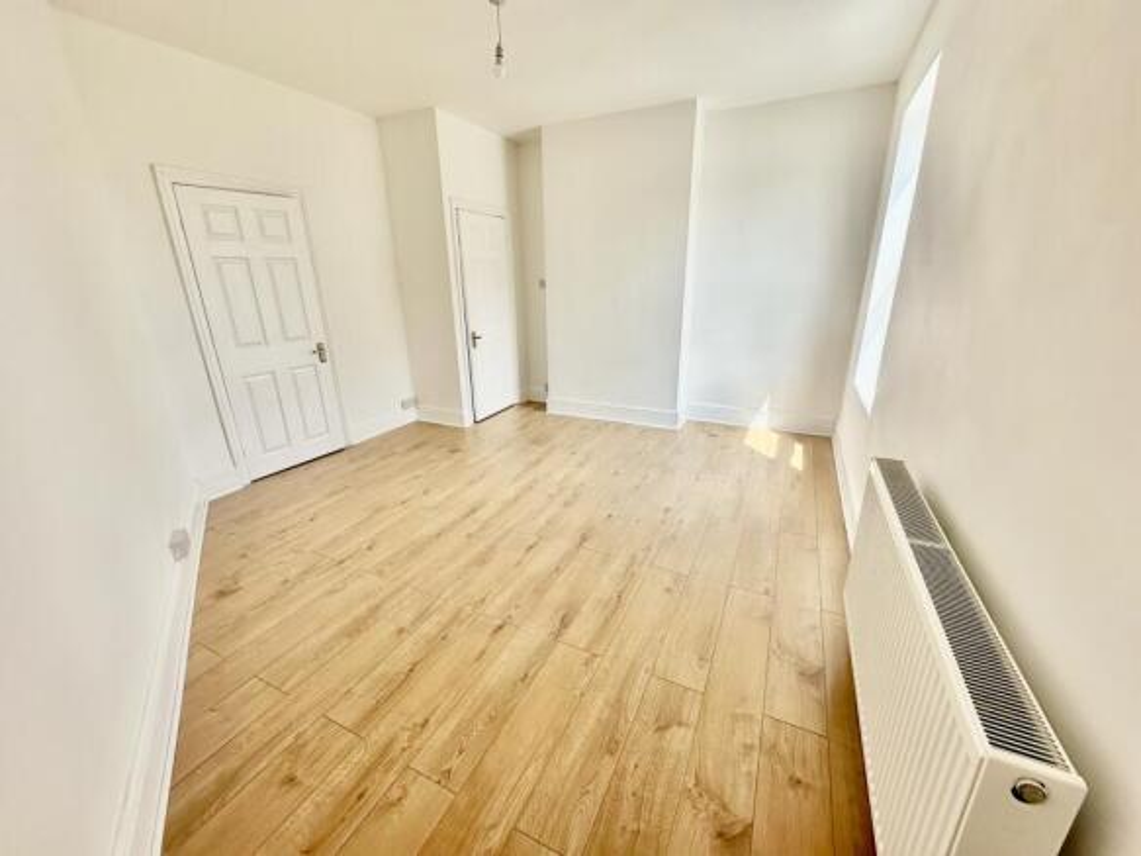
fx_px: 461
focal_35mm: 14
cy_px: 428
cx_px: 570
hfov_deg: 102.1
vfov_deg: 85.7
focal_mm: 2.22
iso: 40
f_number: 2.2
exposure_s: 1/199
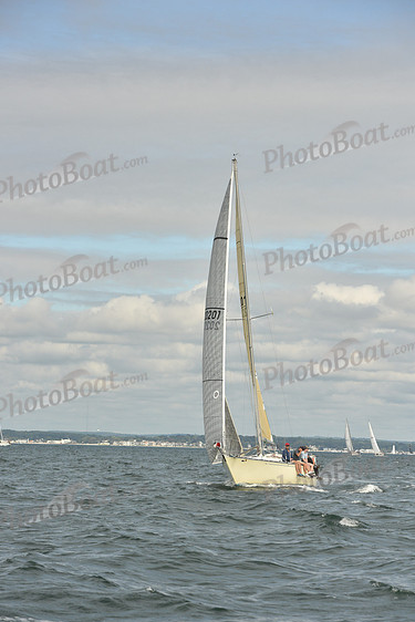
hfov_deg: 10.9
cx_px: 205
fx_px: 2177
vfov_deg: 16.3
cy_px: 320
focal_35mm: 126
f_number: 9
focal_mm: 122
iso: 320
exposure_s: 1/1600
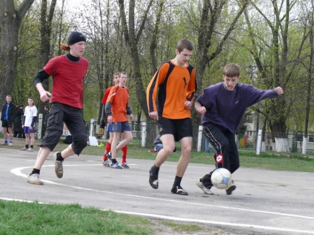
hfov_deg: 21.8
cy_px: 118
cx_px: 157
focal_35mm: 90
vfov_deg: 16.4
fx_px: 816
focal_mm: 12.6
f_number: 4
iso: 100
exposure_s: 1/250
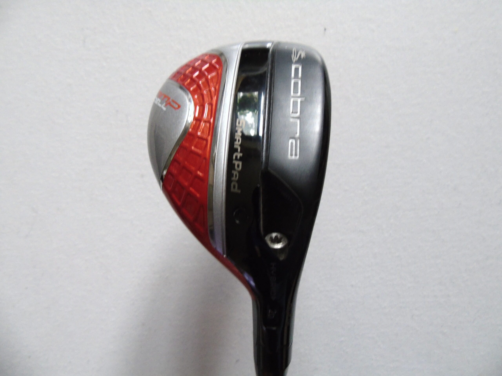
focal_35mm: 25
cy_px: 188
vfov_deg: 54.9
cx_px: 251
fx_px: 363
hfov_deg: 69.4
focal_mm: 4.4
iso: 400
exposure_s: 1/20
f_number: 3.4
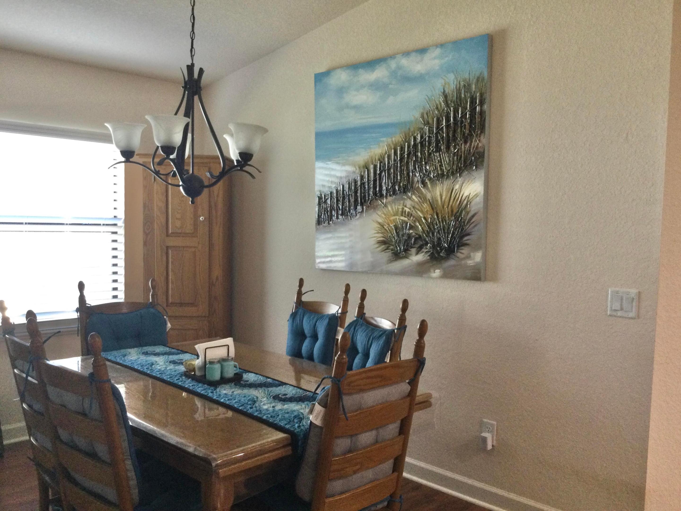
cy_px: 256
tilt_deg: -3.1
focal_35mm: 31
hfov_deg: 58.4
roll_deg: -2.9
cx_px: 340
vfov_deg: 45.4
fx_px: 610
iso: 100
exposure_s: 1/30
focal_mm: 3.3
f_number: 2.4
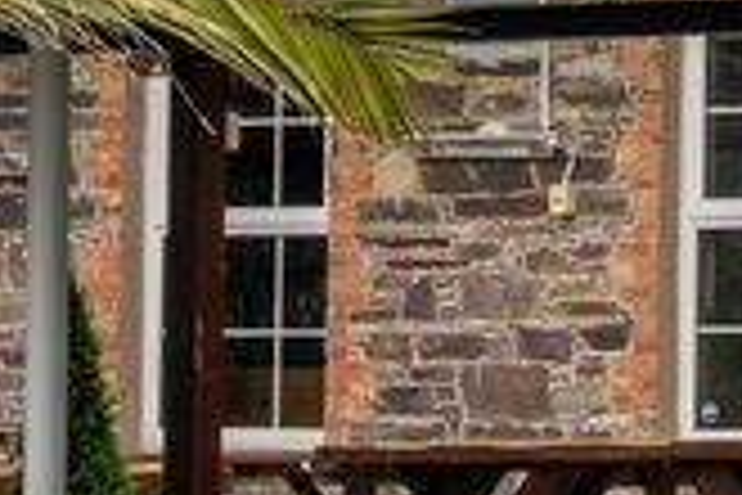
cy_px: -356
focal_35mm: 304
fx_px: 6261
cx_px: 1974
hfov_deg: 6.4
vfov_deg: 4.5
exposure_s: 1/200
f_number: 10
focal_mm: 41.8
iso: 320
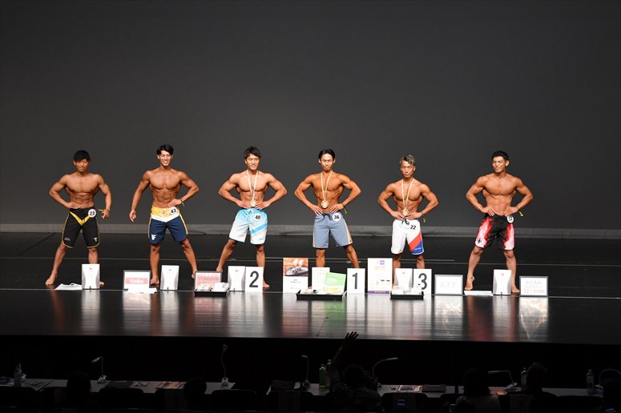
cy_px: 206
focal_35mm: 135
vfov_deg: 10.2
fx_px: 2328
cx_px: 310
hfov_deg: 15.2
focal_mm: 90
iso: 2000
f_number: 5.6
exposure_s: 1/400
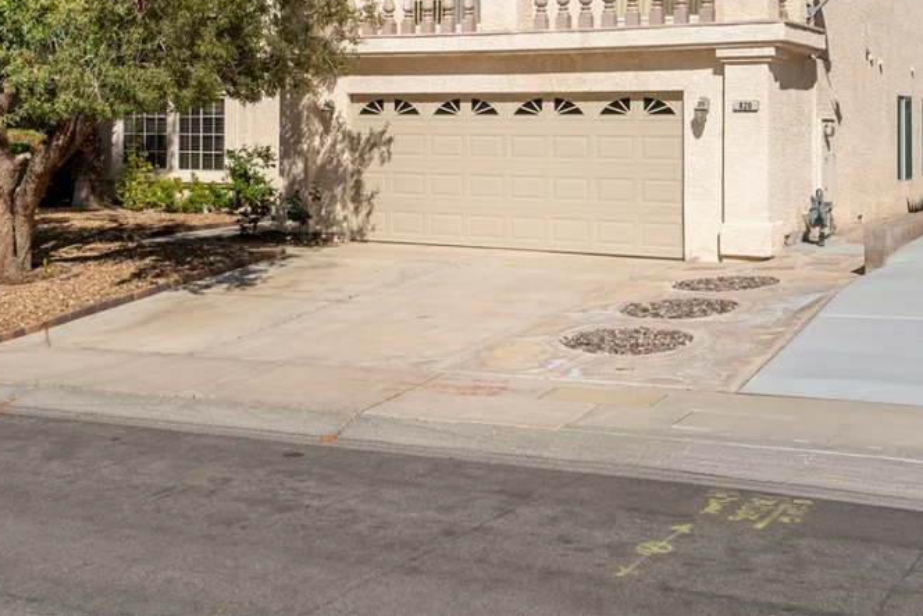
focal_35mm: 54
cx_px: 338
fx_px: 1385
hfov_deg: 36.6
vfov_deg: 24.7
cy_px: 143
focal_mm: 35
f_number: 9
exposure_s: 1/400
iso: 800
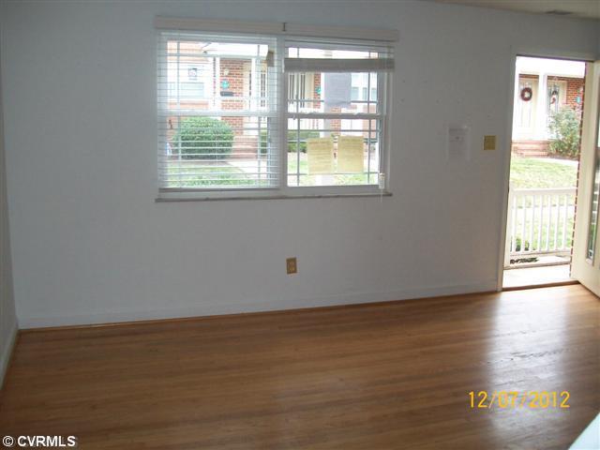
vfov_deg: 39.7
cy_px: 225
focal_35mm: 36
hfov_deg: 51.4
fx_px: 624
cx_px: 300
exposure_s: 1/40
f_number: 2.7
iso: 160
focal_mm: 6
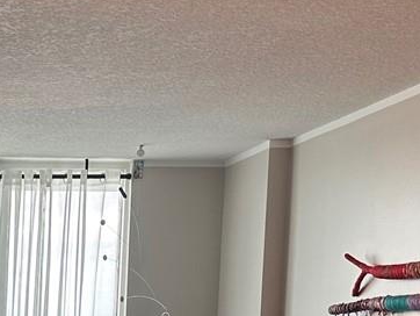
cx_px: -133
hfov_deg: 17.3
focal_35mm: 106
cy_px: 430
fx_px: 1287
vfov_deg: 13.4
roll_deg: -1.0
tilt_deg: -5.2
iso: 80
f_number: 1.78
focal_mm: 6.86
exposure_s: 1/165
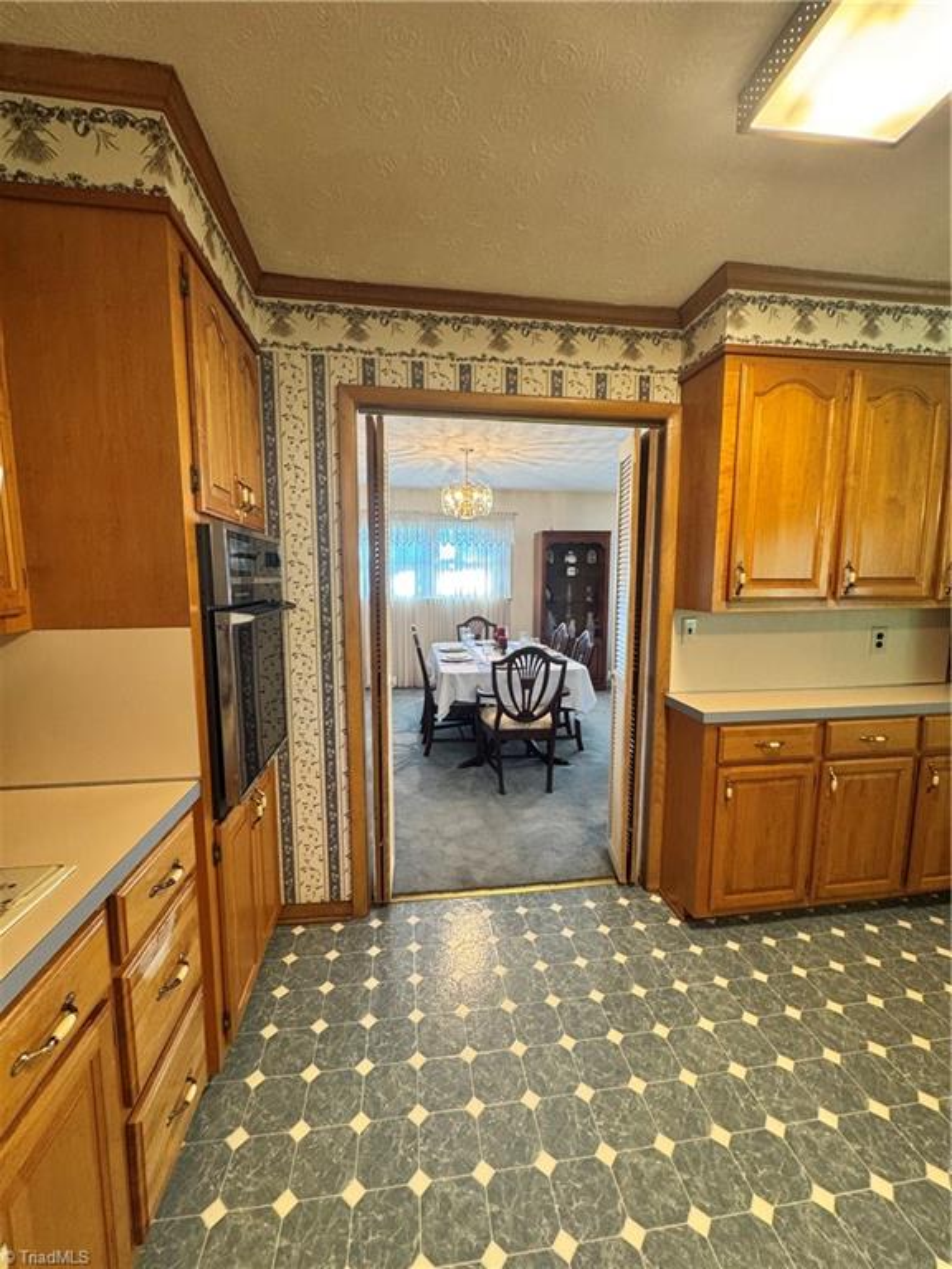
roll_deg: +0.4
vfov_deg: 102.1
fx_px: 513
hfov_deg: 85.7
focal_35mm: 14
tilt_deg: -6.3
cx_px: 476
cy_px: 634
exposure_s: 1/60
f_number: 2.2
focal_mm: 2.22
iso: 200
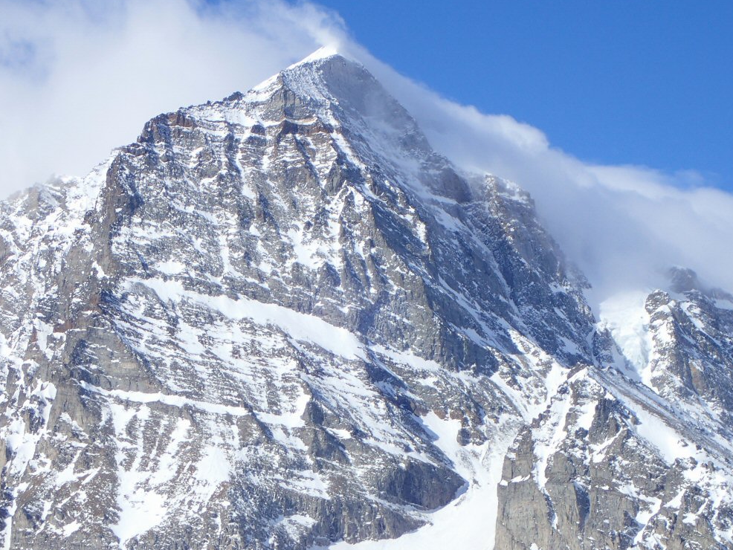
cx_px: 335
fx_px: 2605
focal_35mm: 123
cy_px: 302
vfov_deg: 12.1
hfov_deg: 16.0
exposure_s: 1/500
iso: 100
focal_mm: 16.48
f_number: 6.3
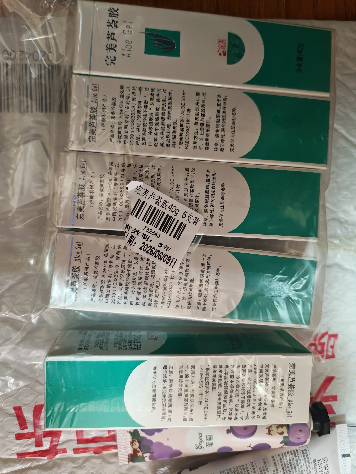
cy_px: 237
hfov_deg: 51.4
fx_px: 370
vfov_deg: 65.3
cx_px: 178
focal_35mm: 27
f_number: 1.9
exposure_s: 1/33
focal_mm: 6.12
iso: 3200
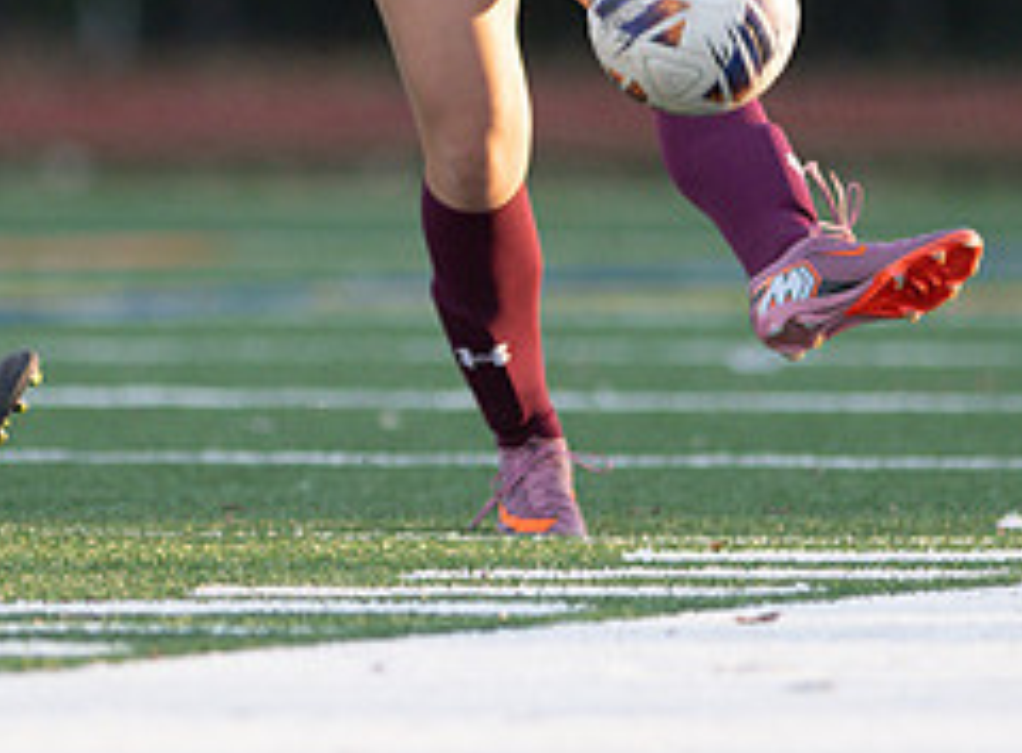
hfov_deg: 1.7
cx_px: 376
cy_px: -107
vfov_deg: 1.2
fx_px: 34660
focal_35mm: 1181
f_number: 2.8
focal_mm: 300
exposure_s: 1/1600
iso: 1000
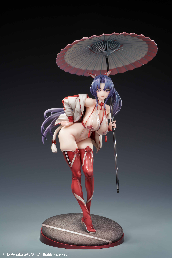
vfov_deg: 22.6
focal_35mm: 90
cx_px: 86
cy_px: 129
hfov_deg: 15.2
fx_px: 645
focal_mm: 90
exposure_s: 1/15
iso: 125
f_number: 16
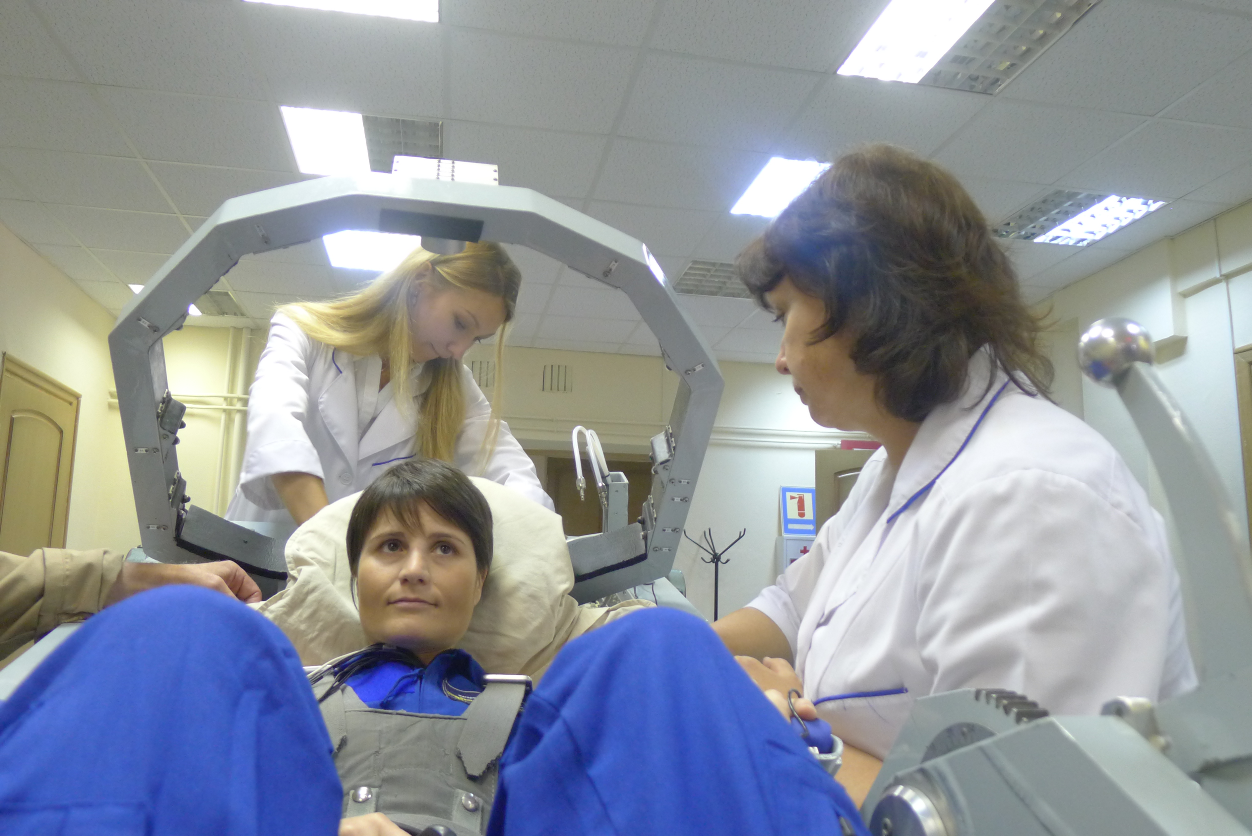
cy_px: 418
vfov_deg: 46.4
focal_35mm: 28
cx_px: 626
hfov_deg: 65.5
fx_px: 974
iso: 400
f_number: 2.1
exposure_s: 1/50
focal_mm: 6
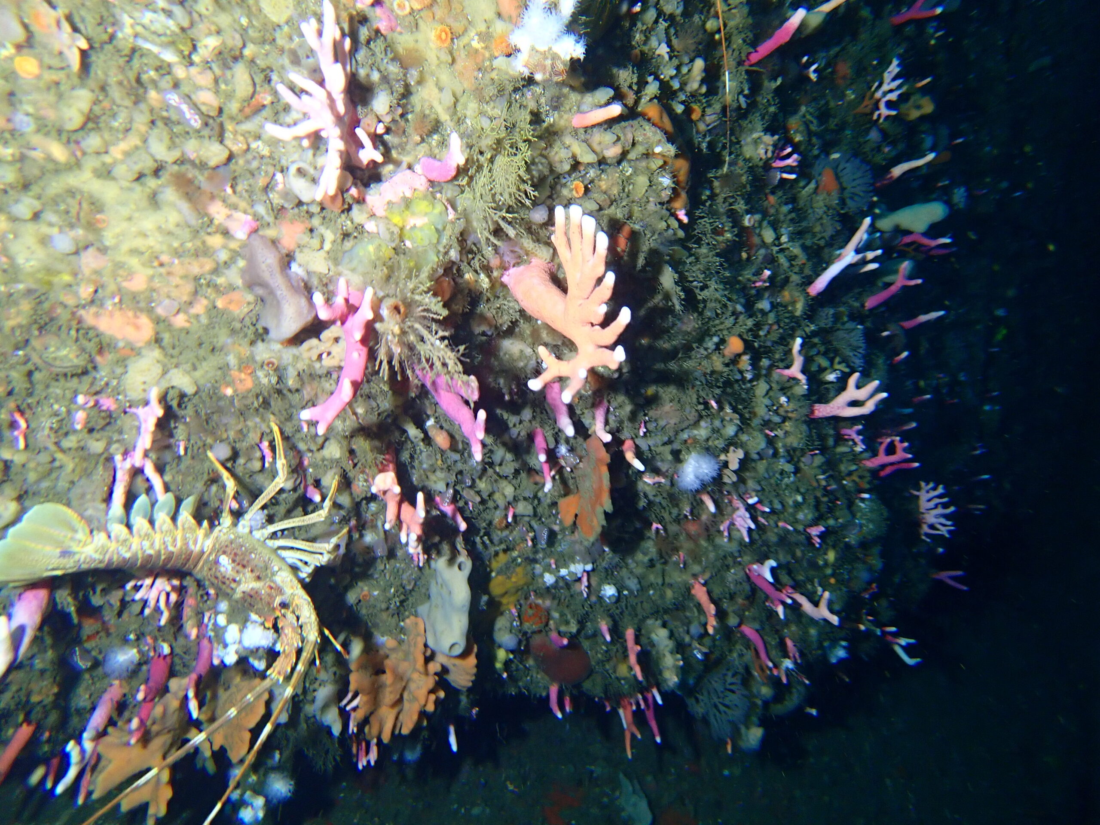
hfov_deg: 69.4
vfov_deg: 54.9
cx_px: 550
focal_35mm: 25
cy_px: 412
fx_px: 794
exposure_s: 1/60
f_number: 2.8
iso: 320
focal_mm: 4.5
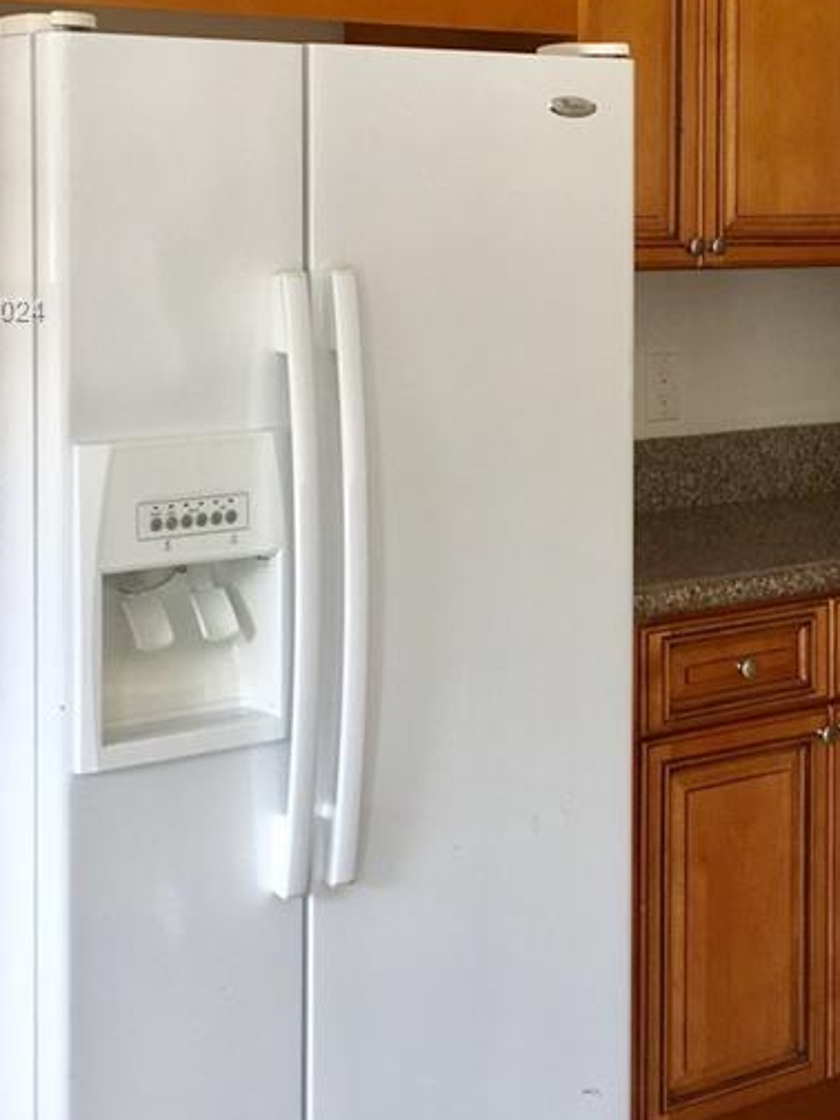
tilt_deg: -1.9
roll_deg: -0.1
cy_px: 311
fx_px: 2232
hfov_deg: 21.1
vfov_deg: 27.9
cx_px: 636
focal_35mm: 69
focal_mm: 4.15
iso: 32
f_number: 2.2
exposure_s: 1/50
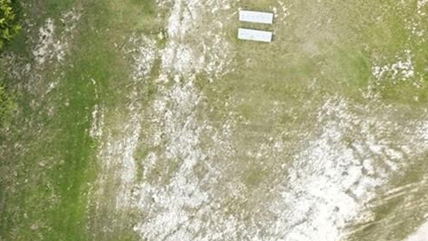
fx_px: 1248
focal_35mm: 110
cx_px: -299
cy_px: 338
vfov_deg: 10.7
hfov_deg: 16.7
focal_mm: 12.3
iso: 100
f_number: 5
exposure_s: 1/160
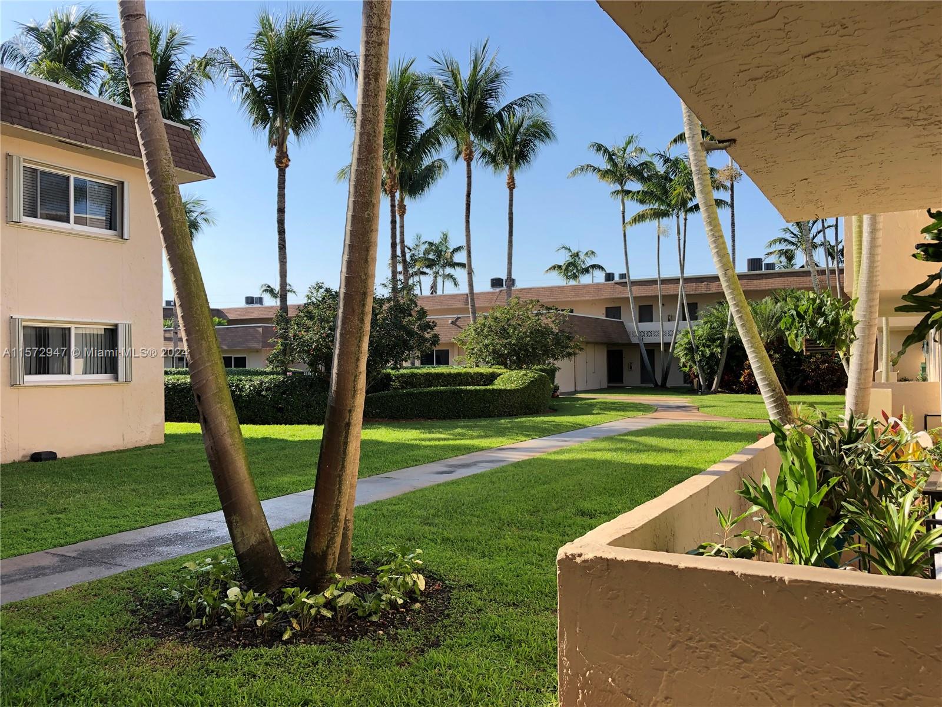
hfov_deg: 63.4
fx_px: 762
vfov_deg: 49.7
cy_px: 354
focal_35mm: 28
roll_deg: -0.2
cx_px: 471
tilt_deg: +1.5
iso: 20
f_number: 1.8
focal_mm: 3.99
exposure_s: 1/442
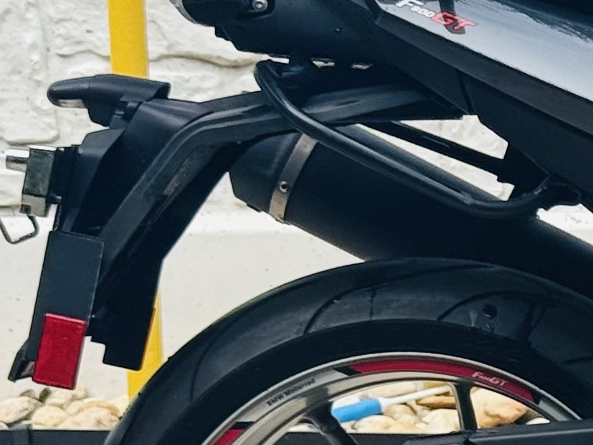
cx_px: 1187
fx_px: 3546
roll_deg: +0.3
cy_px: 277
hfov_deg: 9.0
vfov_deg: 7.2
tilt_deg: -8.3
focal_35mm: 207
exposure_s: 1/563
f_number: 1.78
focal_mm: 6.76
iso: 64
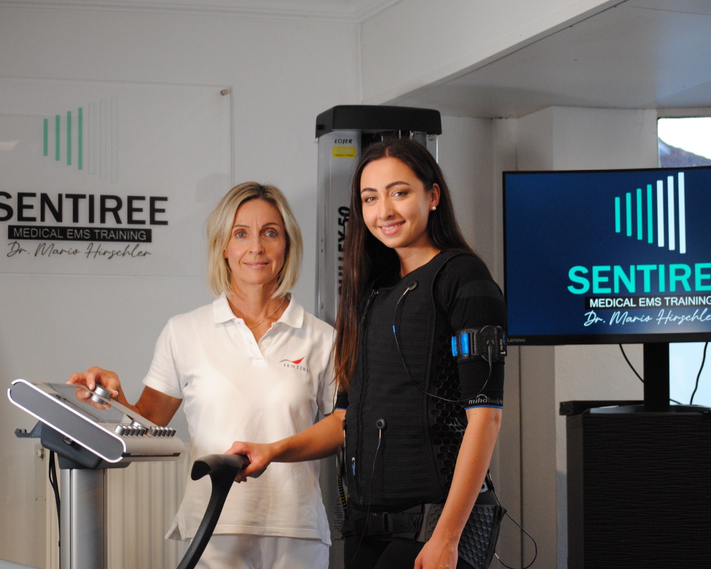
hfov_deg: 20.5
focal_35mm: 94
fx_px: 1969
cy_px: 287
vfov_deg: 16.4
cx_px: 351
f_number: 4
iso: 800
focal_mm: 55
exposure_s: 1/80
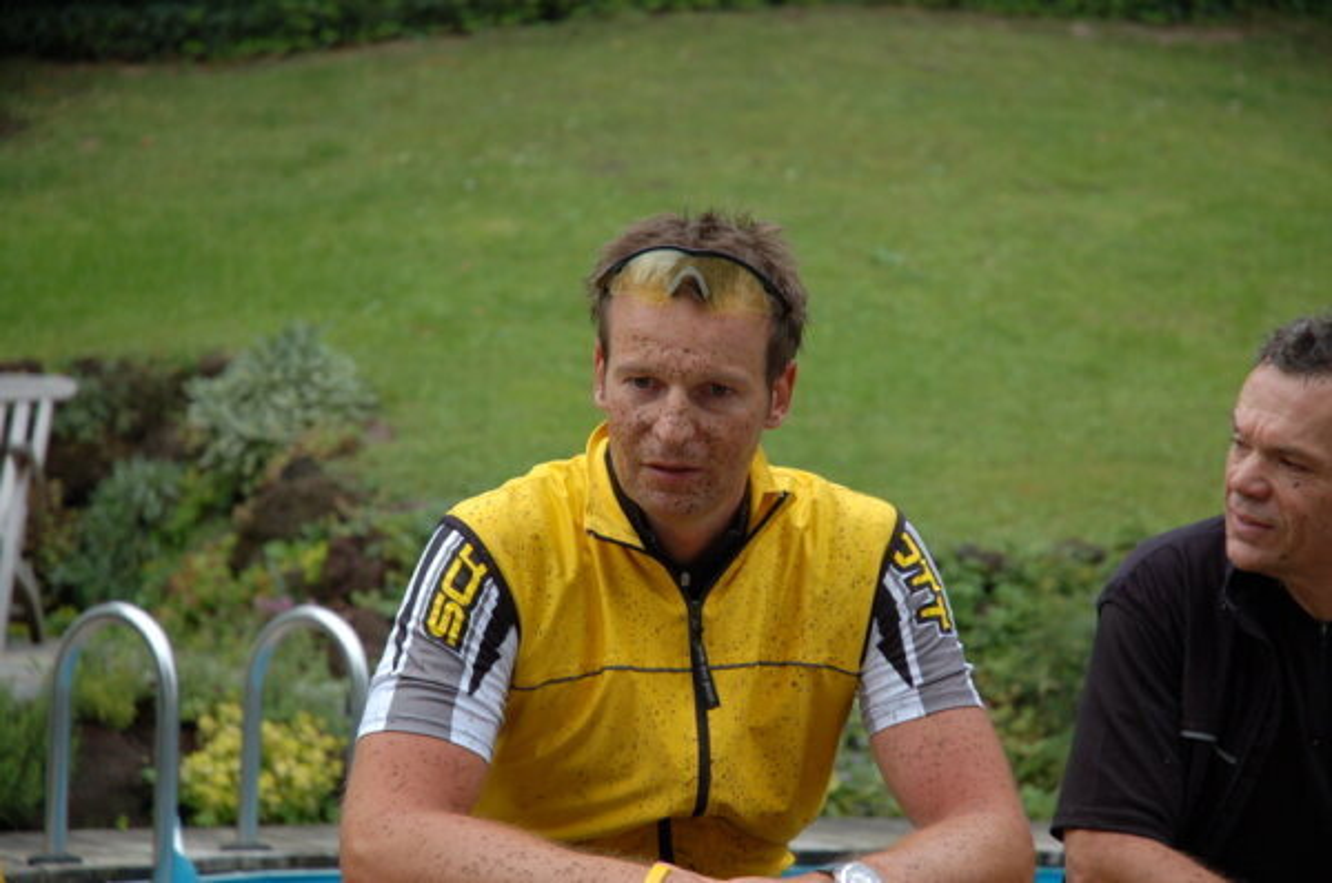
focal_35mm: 105
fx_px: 3879
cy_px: 442
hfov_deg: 19.5
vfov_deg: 13.0
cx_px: 666
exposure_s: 1/250
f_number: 4.5
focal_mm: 70
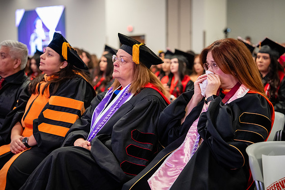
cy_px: 92
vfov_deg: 17.6
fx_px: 613
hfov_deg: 26.2
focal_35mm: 77
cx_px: 153
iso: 4000
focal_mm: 70
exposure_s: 1/200
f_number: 2.8
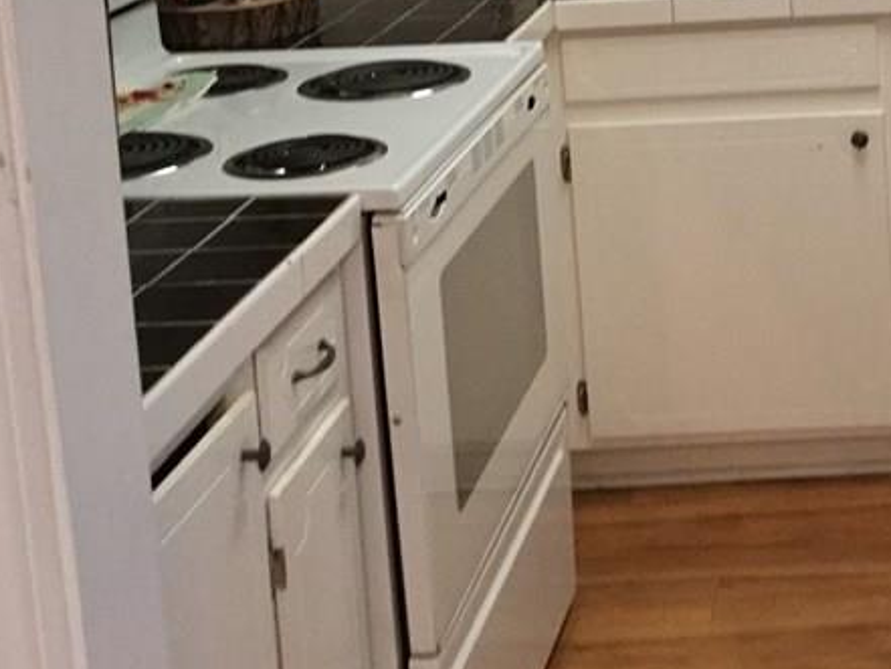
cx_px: 873
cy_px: -91
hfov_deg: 25.8
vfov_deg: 19.5
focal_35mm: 72
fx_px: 1854
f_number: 2.4
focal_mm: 3.3
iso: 200
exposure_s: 1/24
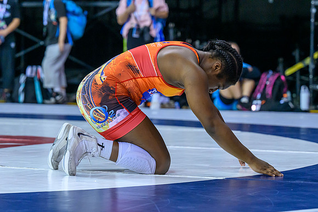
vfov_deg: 9.5
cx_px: 149
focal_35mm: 144
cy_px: 166
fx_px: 1275
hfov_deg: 14.2
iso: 3200
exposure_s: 1/800
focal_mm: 92
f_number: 3.5
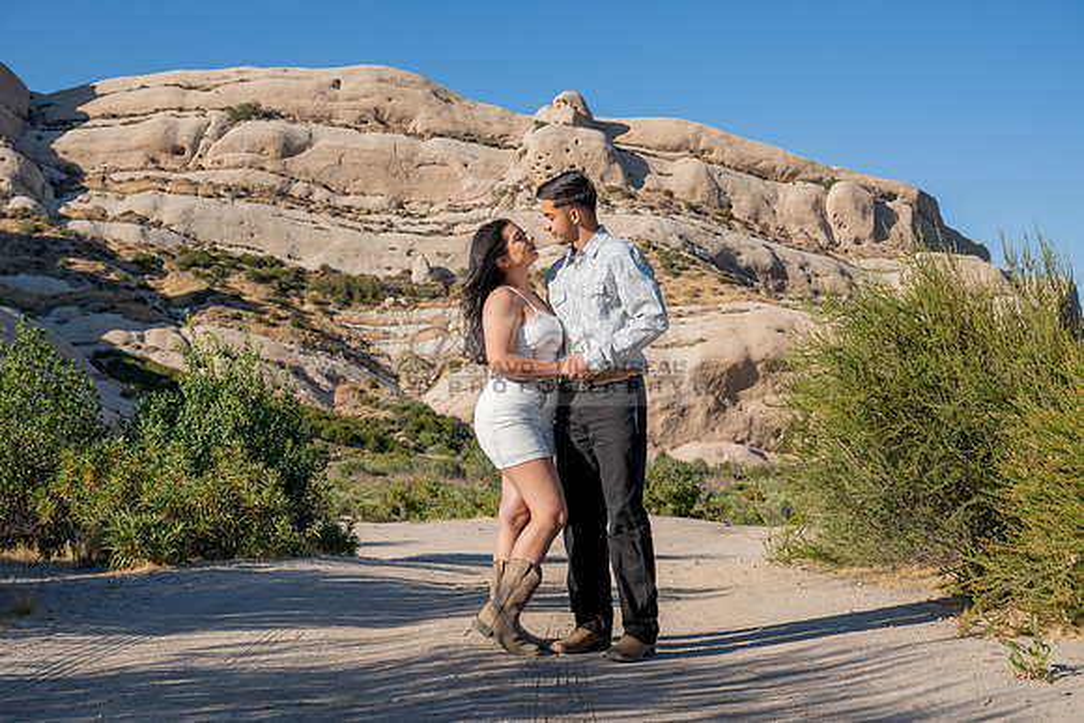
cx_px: 542
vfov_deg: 32.6
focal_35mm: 41
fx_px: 1235
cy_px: 362
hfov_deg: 47.4
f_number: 9
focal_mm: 41
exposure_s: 1/400
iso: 200
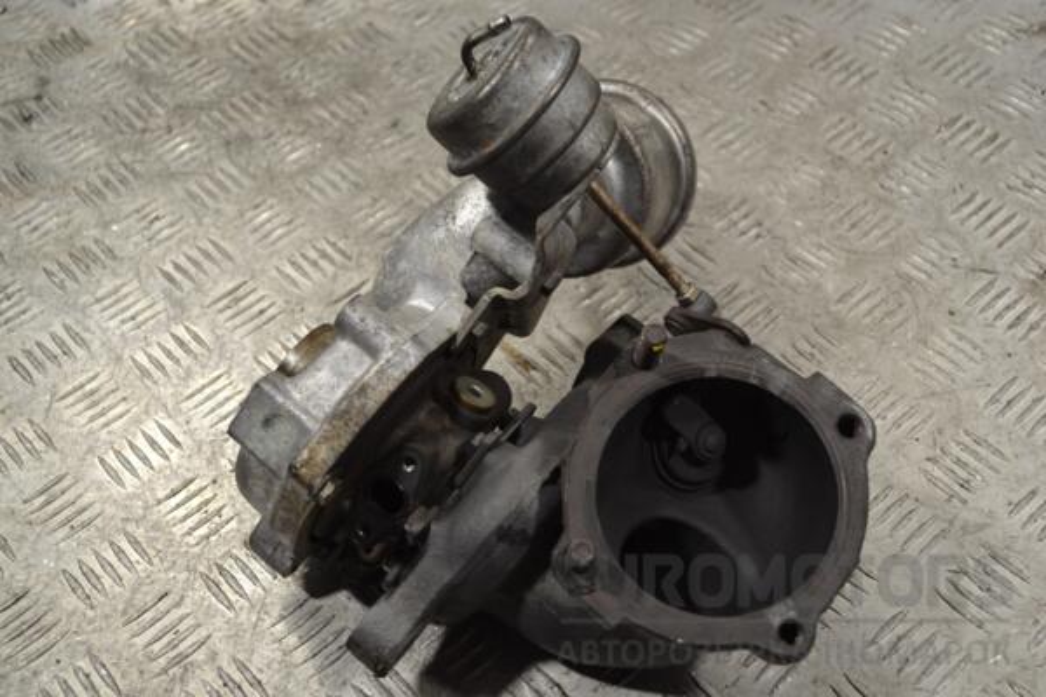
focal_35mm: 48
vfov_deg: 28.1
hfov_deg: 41.1
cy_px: 348
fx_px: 1395
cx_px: 523
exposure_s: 1/30
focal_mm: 32
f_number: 4.8
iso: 125
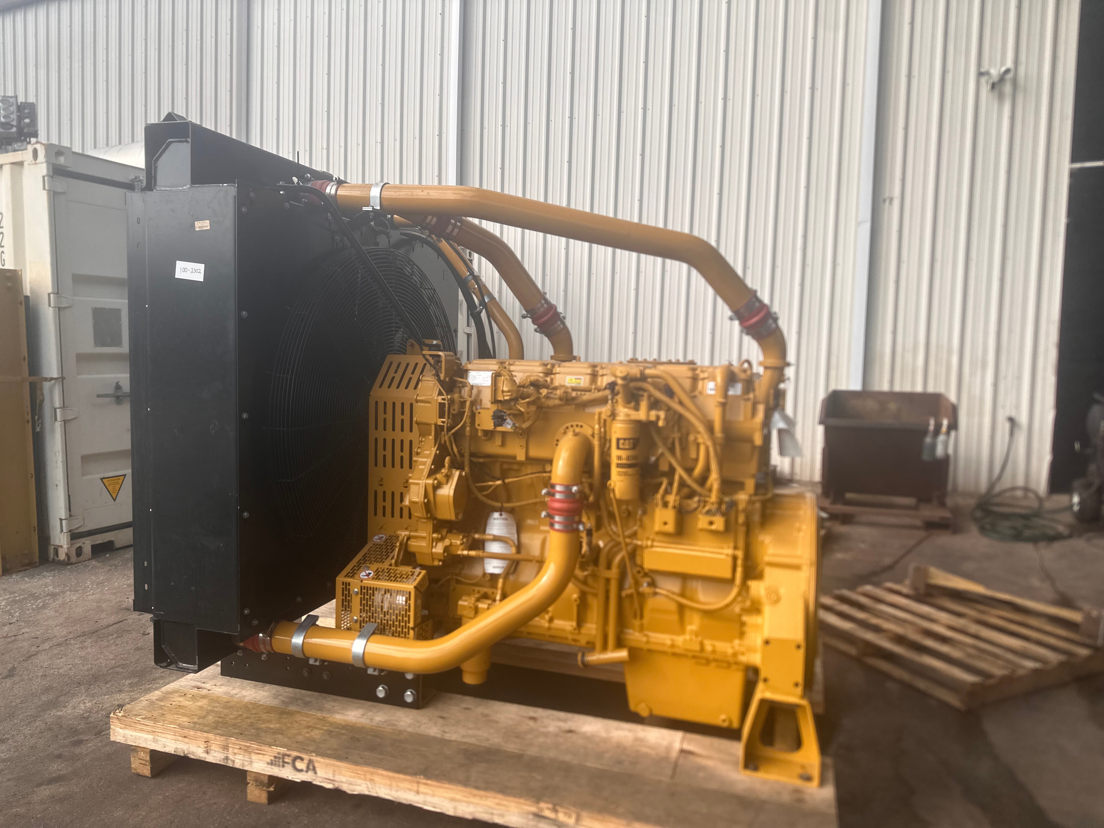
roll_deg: -1.2
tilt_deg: -3.7
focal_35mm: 24
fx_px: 765
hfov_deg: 71.6
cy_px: 414
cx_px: 552
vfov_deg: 56.8
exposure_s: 1/2469
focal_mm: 6.86
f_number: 1.78
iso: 80
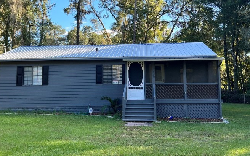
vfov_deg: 29.7
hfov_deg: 46.2
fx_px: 293
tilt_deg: +6.1
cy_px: 55
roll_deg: +0.1
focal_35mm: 43
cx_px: 119
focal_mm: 5.7
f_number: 1.5
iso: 50
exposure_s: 1/803
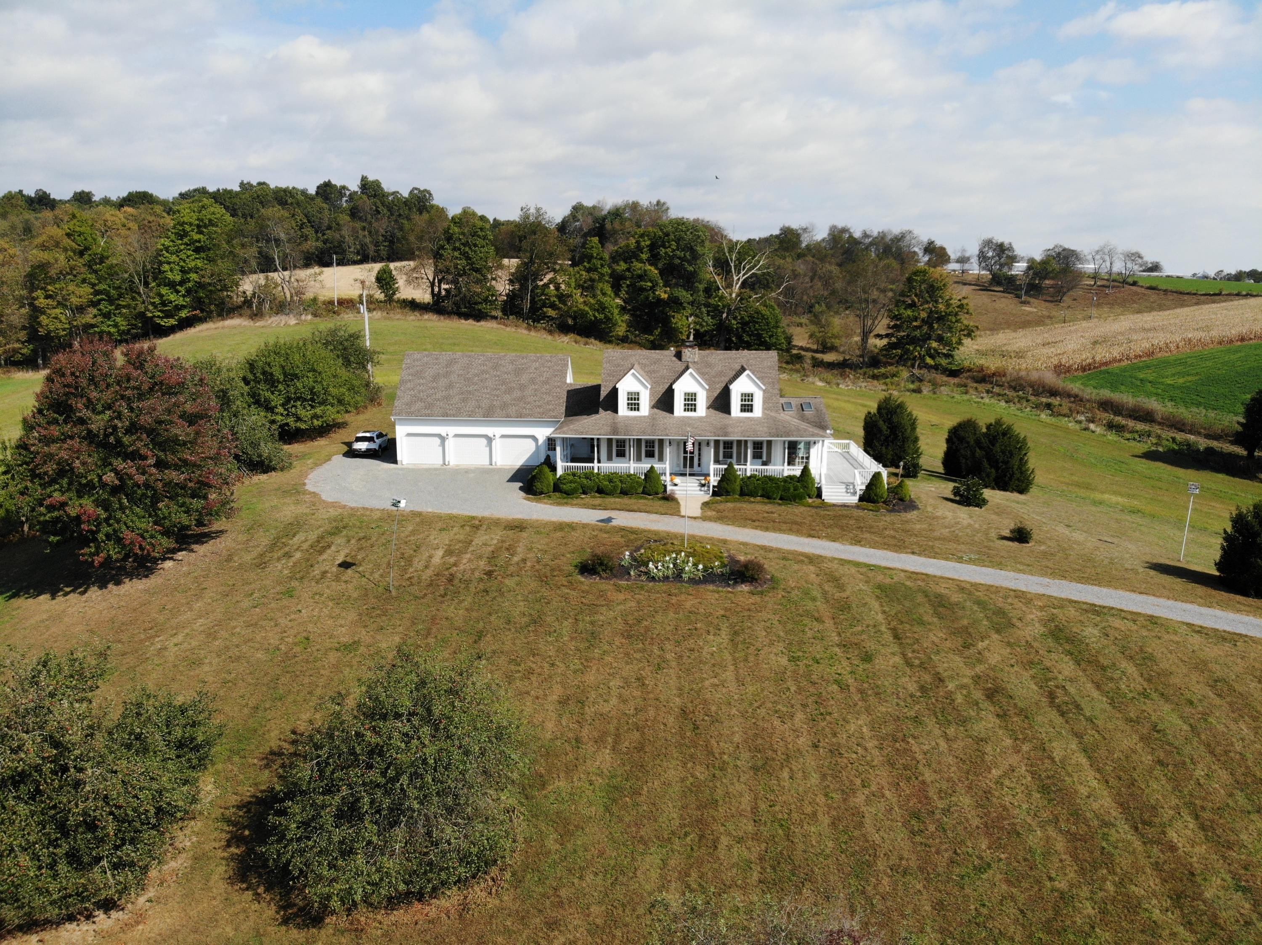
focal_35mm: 24
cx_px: 631
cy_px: 472
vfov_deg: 56.8
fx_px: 875
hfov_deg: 71.6
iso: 107
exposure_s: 1/1035
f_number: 2.8
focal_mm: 4.5
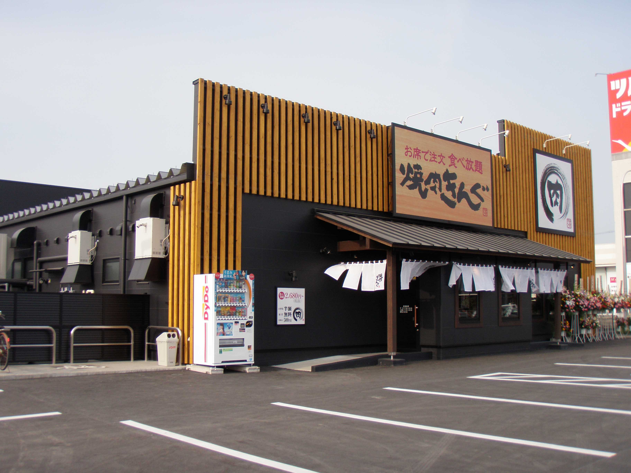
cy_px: 236
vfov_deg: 37.7
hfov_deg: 49.0
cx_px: 316
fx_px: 693
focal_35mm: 38
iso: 80
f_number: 3.5
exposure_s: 1/400
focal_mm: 6.7
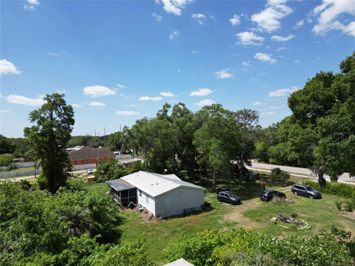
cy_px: 133
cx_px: 178
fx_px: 246
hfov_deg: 71.6
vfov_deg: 56.8
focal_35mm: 24
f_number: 1.7
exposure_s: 1/2500
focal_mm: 6.72
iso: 110
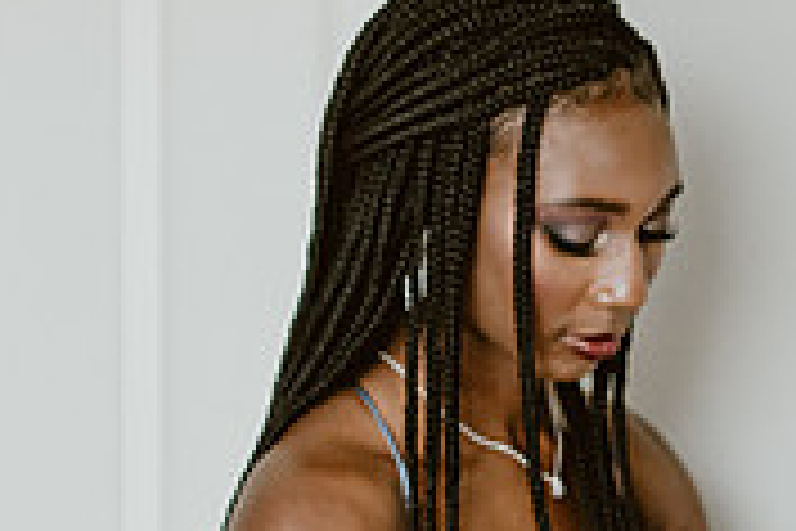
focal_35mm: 180
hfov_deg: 11.0
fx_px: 3980
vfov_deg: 7.6
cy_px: 601
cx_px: 1205
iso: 800
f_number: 2.8
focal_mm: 55
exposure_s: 1/200
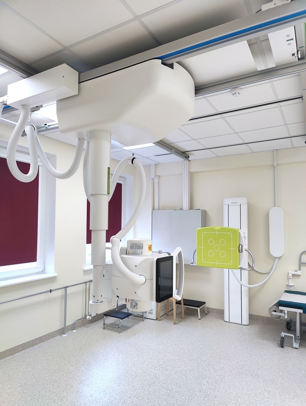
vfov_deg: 73.9
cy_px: 203
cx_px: 153
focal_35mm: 23
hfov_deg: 59.0
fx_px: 271
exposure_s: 1/100
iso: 250
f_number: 1.8
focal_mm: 6.06
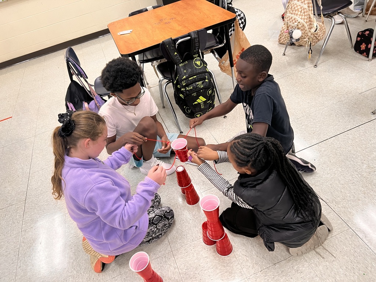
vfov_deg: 53.1
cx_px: 188
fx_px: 282
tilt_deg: -39.1
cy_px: 141
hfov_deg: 67.3
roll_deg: +15.5
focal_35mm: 26
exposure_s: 1/60
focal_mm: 5.7
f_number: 1.5
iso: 100
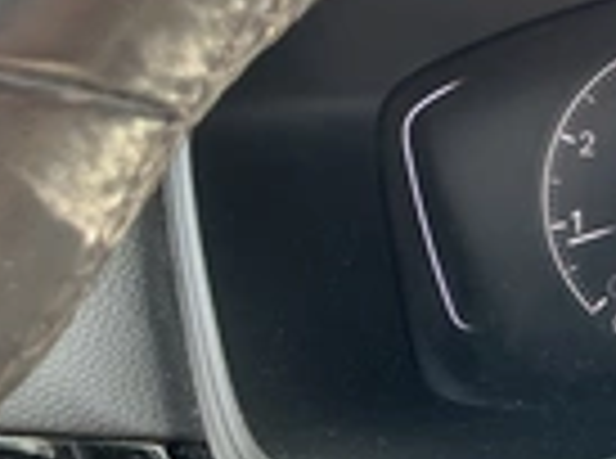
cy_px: 212
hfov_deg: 21.0
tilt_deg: -18.8
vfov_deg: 17.9
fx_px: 1455
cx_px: 863
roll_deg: +0.9
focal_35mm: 82
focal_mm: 3
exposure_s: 1/122
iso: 64
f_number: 1.8
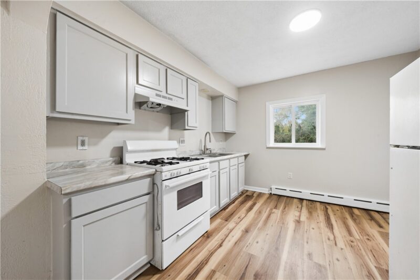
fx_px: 152
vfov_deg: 85.4
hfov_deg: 108.3
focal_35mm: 13
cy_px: 140
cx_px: 210
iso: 400
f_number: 11
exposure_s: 1/3.33
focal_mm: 13
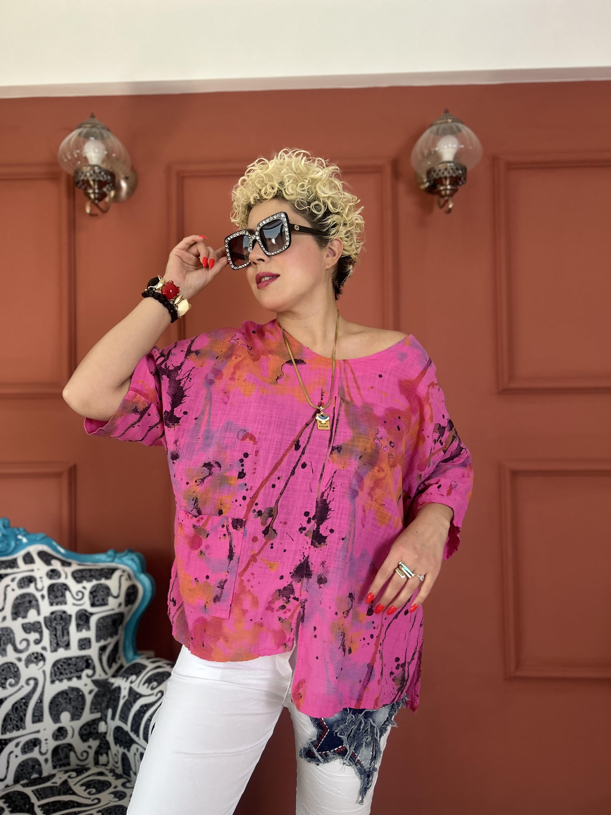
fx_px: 612
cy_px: 408
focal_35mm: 26
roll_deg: +0.4
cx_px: 306
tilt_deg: +1.6
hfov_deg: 53.1
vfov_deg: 67.3
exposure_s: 1/69
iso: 125
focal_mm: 5.7
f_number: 1.5
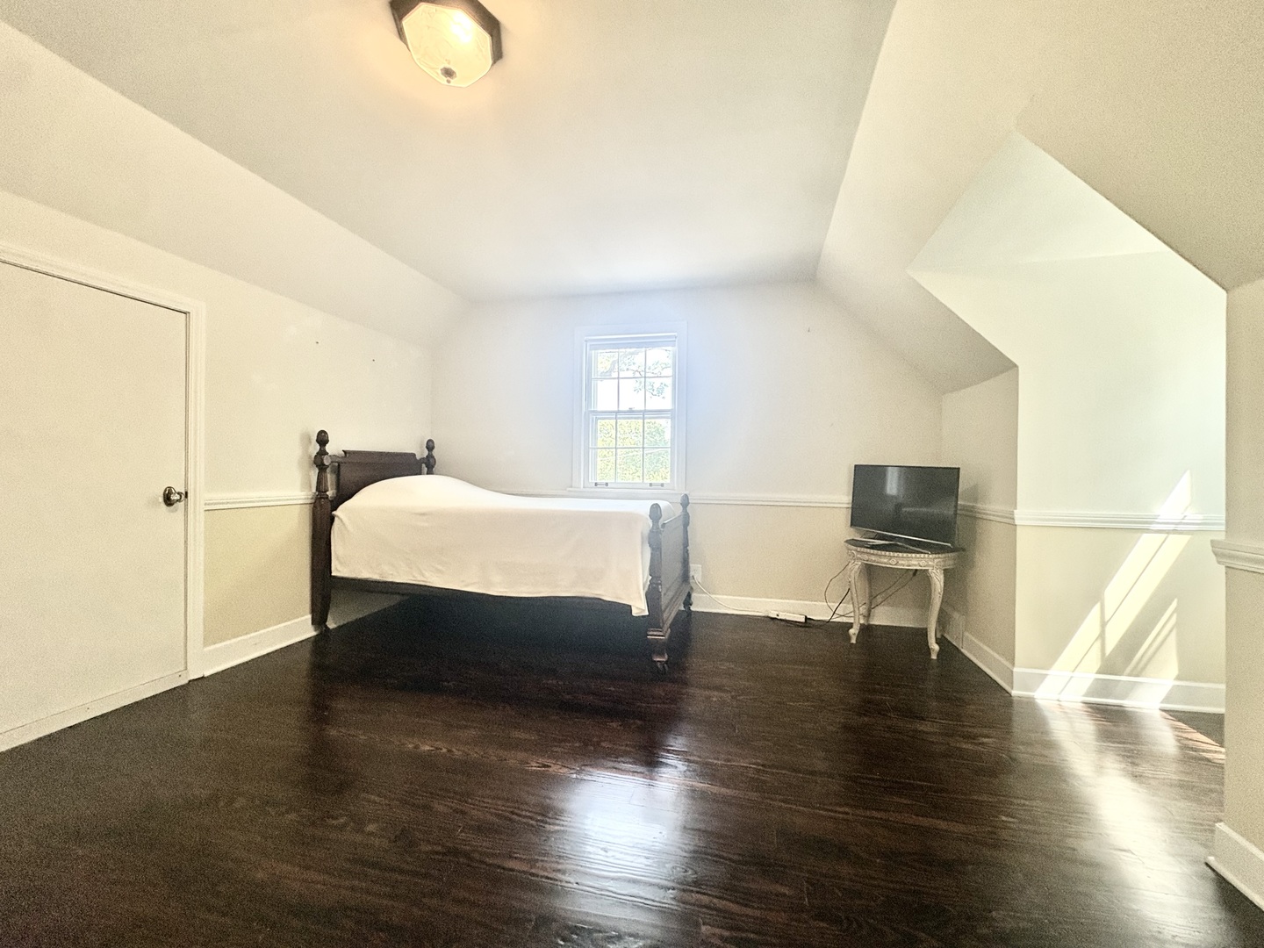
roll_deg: -0.8
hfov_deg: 102.1
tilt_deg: +0.3
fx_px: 511
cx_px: 632
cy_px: 474
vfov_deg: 85.7
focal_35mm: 14
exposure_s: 1/120
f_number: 2.2
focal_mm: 2.22
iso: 400
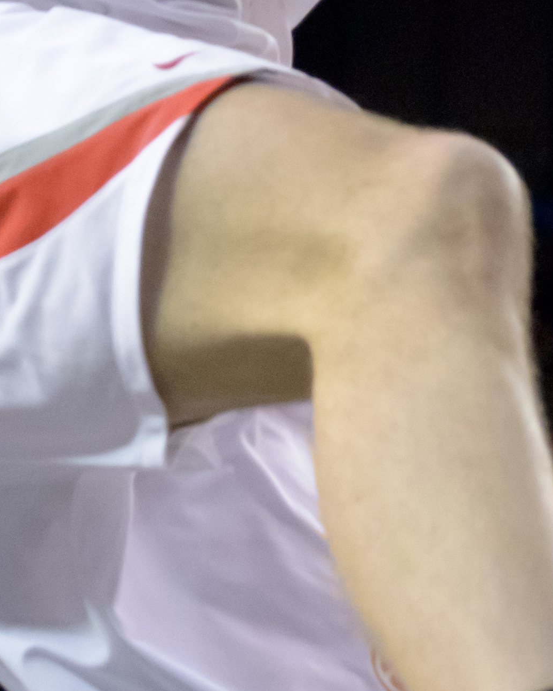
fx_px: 7651
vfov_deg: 5.2
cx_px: 210
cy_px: -155
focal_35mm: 374
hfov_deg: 4.1
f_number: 4.5
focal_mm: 70
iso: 2500
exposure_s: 1/640
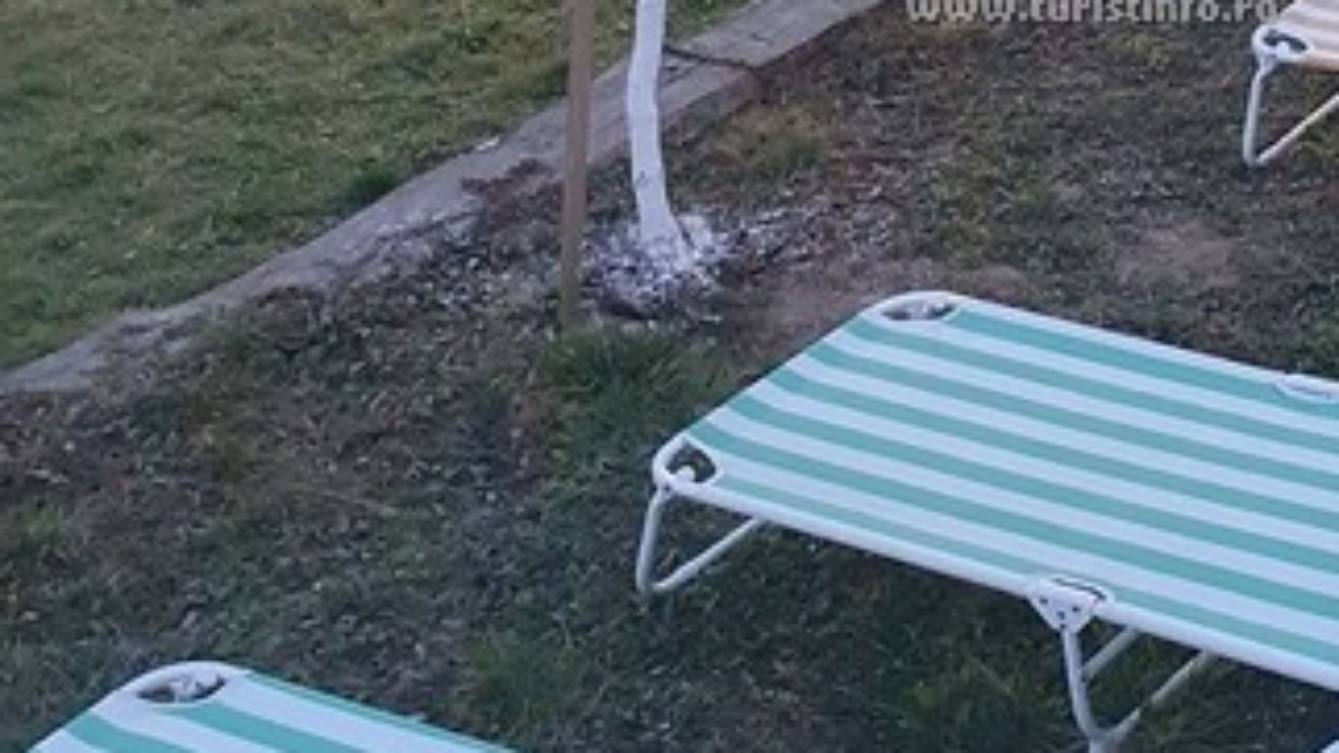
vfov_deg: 13.2
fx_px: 3195
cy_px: -46
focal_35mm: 90
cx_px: 1156
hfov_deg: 23.2
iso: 800
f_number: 2.4
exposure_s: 1/50
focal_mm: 4.32
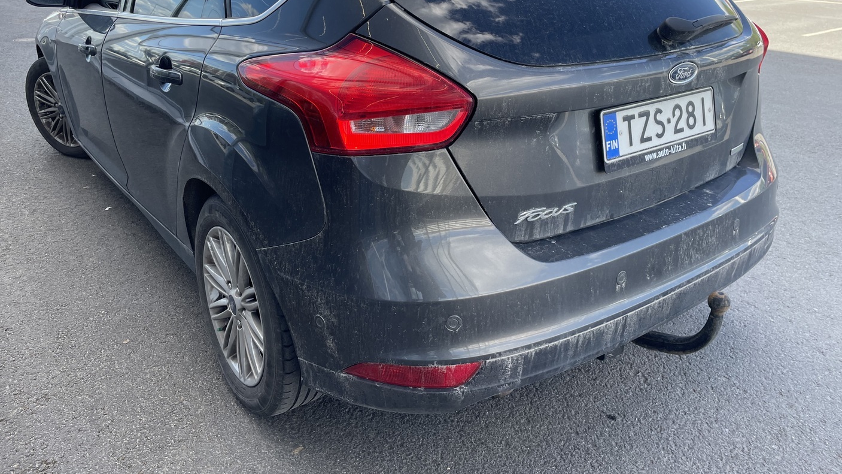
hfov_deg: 66.1
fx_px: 647
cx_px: 421
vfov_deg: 39.6
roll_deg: -0.7
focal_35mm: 29
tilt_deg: -17.3
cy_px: 153
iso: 32
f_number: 1.6
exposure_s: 1/419
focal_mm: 4.2
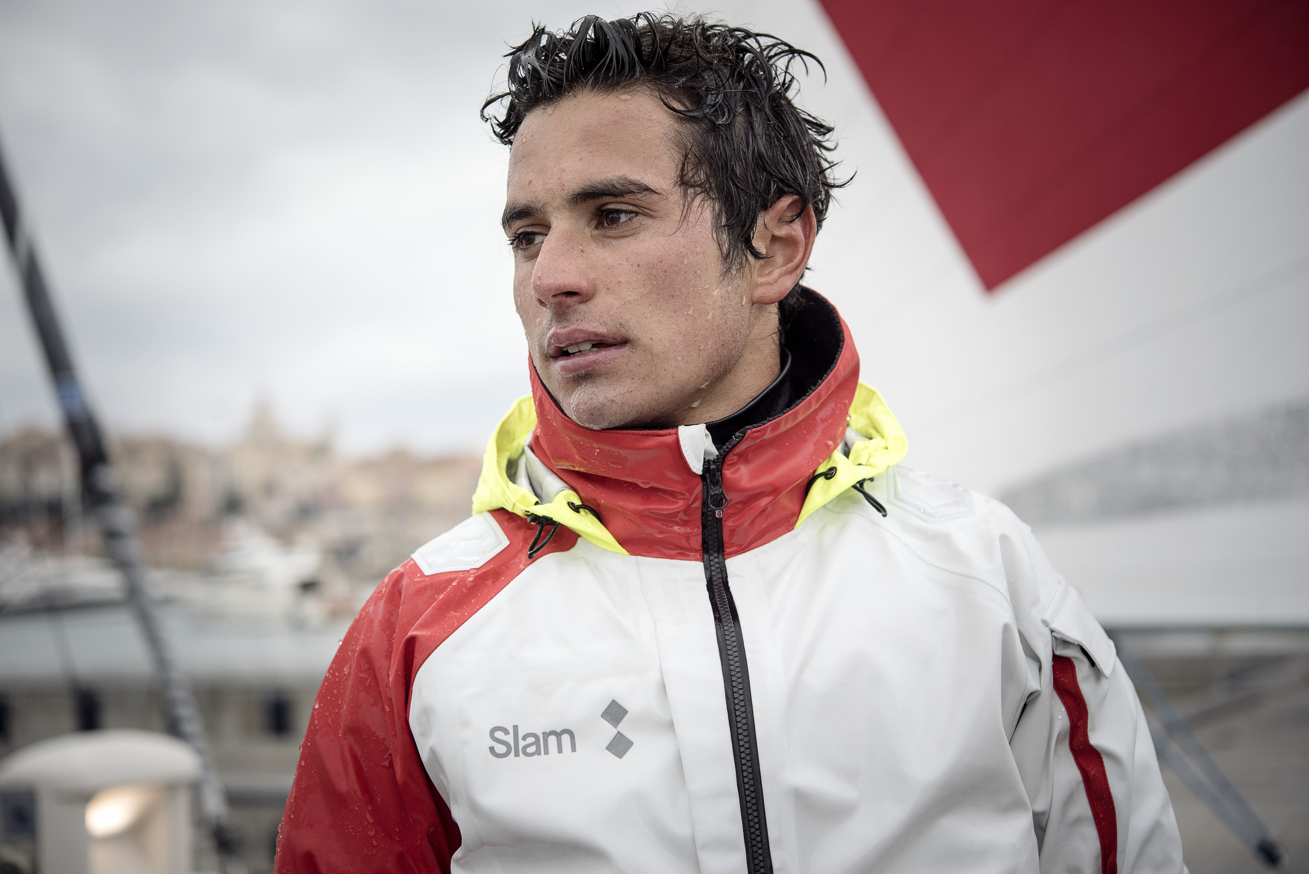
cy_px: 437
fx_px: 2182
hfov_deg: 33.4
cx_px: 654
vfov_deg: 22.6
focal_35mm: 60
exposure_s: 1/640
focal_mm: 60
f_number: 3.5
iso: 400
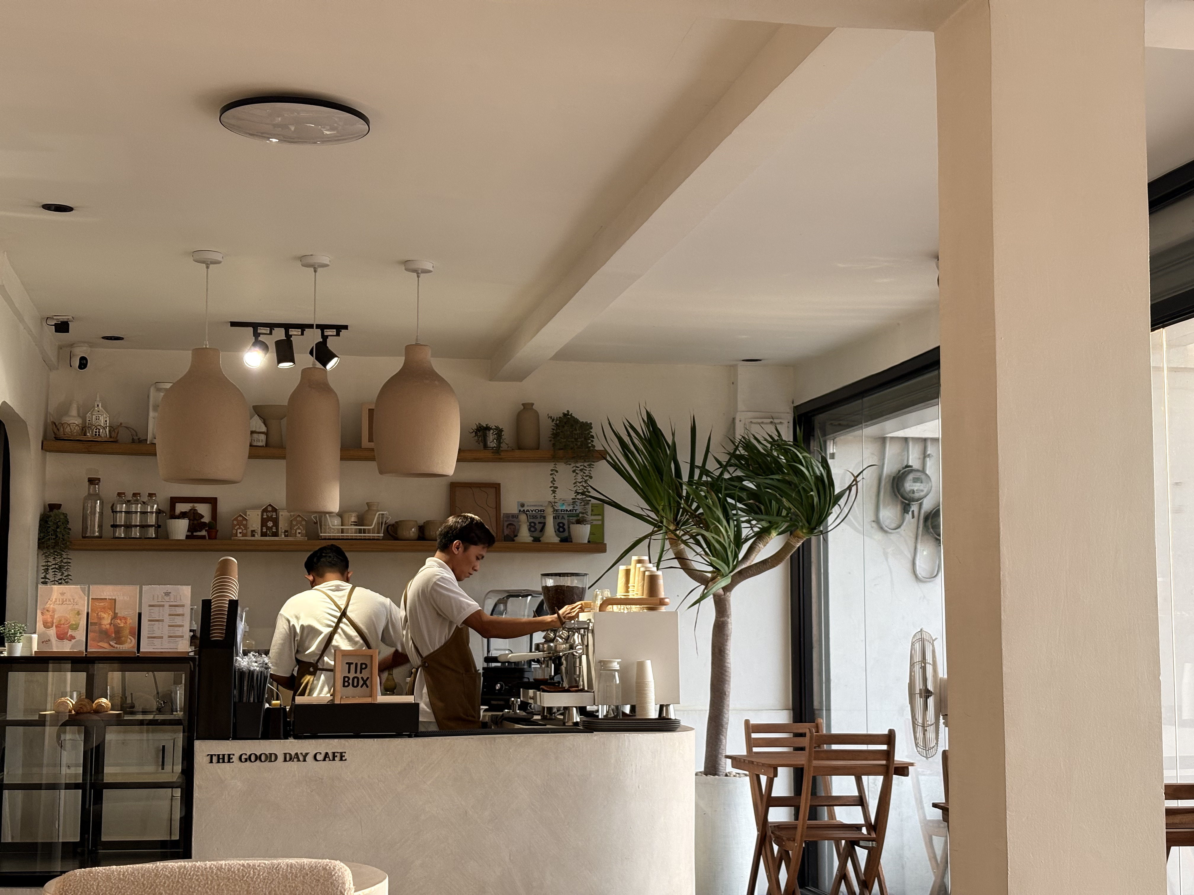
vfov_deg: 28.0
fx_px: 1794
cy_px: 448
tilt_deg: +6.4
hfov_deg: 36.8
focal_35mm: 52
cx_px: 597
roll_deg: +0.0
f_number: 1.6
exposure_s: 1/62
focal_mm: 5.96
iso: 50
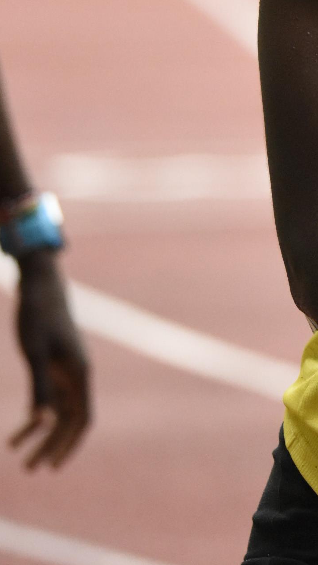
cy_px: -8
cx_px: 460
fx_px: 12297
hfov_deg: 1.5
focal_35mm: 820
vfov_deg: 2.6
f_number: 6.3
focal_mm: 270
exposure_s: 1/800
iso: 6400
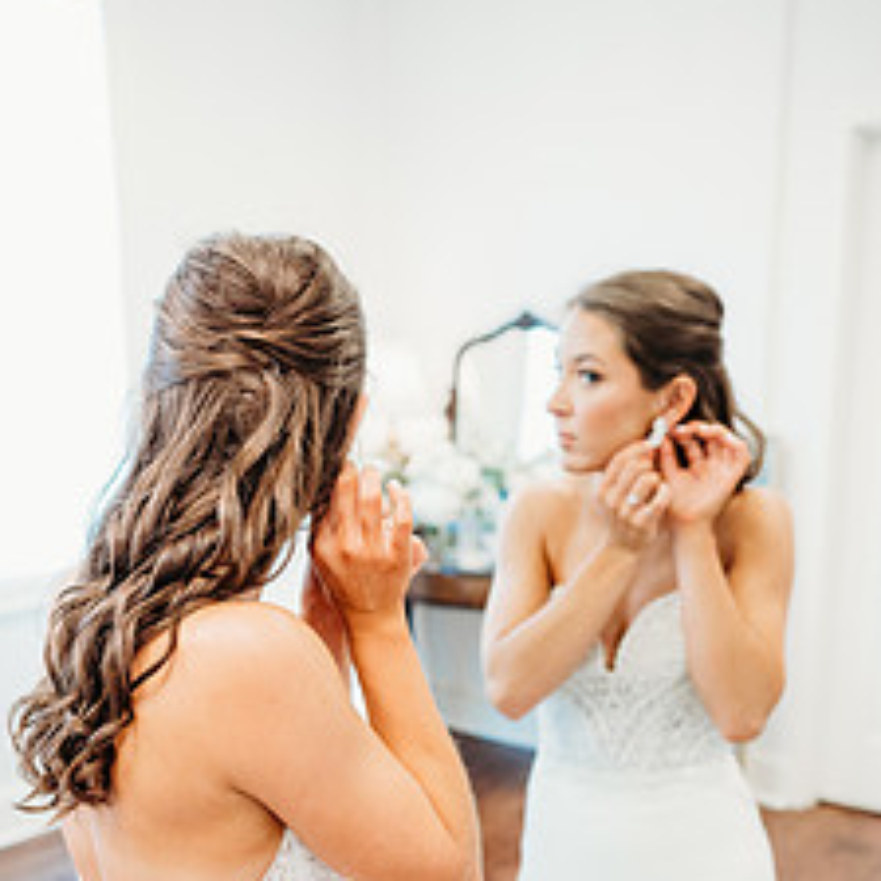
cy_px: 676
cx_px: 350
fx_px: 1181
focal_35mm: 41
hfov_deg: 40.7
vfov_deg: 39.6
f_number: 2.5
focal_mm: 24
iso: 640
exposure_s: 1/160
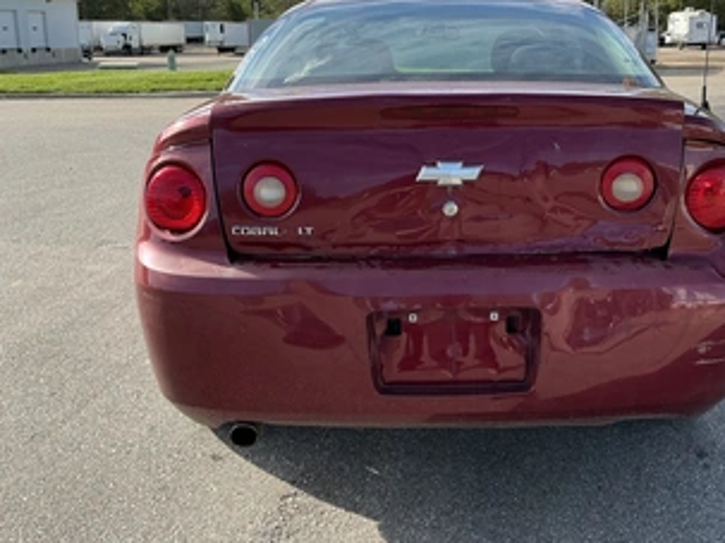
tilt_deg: -7.3
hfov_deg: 49.7
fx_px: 775
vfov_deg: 38.3
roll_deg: -0.9
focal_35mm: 37
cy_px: 187
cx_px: 450
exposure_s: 1/842
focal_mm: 3
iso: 25
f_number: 1.8
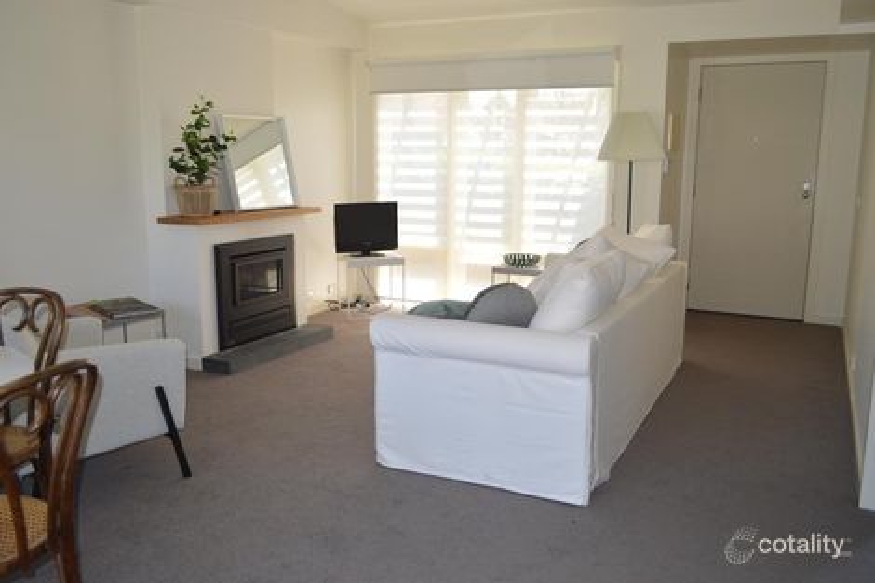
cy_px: 292
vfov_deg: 43.6
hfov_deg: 61.9
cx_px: 438
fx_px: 729
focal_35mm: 30
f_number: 4
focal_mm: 20
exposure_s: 1/125
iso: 400
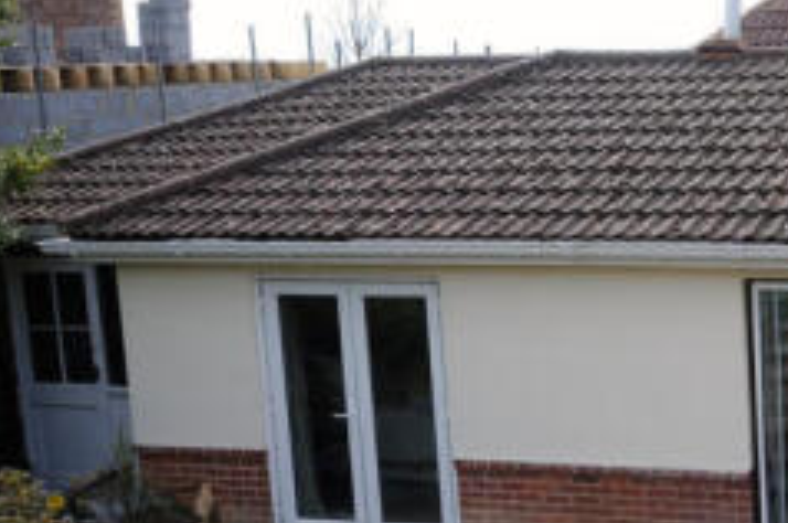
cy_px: 265
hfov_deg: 26.7
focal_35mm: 70
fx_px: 1538
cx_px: 838
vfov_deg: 19.3
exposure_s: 1/125
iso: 200
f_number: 10
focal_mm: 17
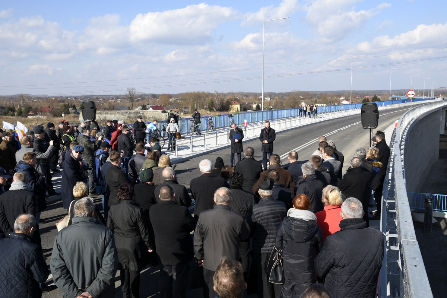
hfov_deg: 41.1
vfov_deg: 28.1
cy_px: 149
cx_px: 224
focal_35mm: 48
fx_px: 596
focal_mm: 32
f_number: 5.6
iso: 100
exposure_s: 1/400
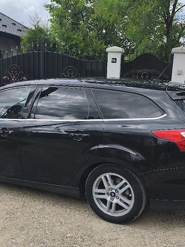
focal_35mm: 38
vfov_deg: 49.0
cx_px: 81
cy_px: 122
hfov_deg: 37.7
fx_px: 271
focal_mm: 6.14
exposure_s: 1/833
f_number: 1.65
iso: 50
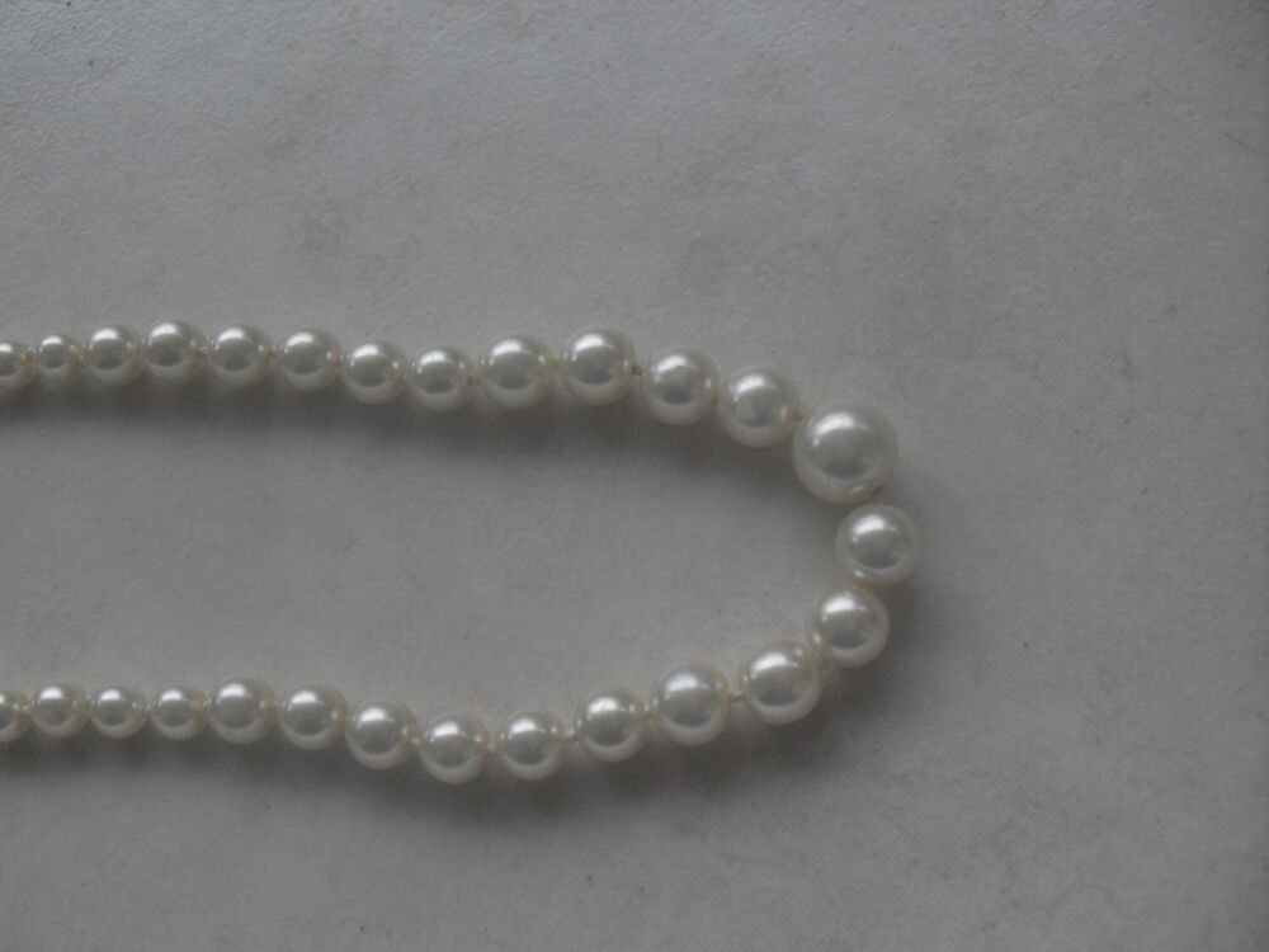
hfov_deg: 50.1
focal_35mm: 37
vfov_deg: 38.7
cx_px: 634
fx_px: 1356
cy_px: 476
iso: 100
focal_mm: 6.3
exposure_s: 1/60
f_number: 2.8
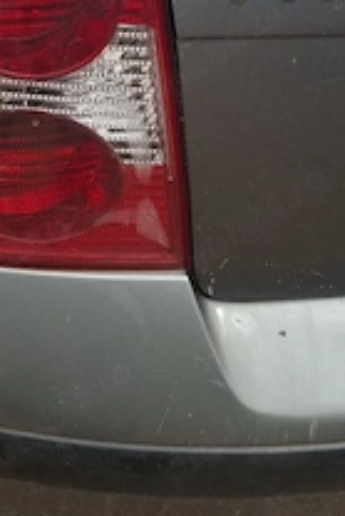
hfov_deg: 29.0
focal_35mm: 46
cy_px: 64
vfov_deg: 40.0
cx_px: 102
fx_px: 660
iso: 50
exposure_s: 1/370
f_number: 1.8
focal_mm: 5.54
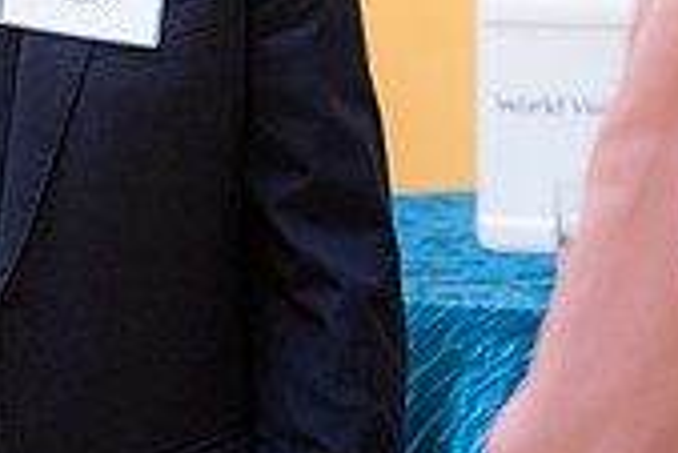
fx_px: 4524
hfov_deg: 8.5
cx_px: -64
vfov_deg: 5.7
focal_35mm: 240
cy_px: -267
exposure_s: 1/125
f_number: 2.8
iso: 6400
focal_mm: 70
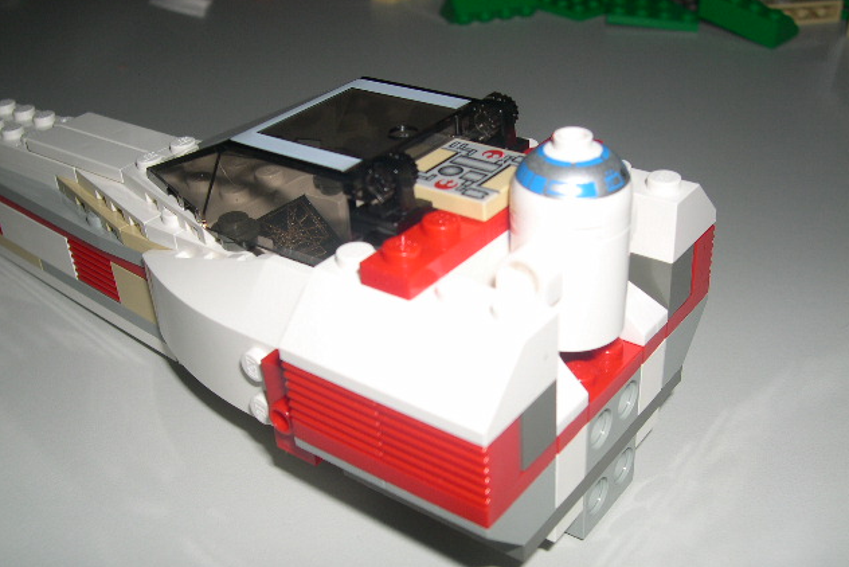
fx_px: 944
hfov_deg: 48.4
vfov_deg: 33.4
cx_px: 429
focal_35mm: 40
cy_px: 313
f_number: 7.6
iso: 100
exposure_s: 1/60
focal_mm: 8
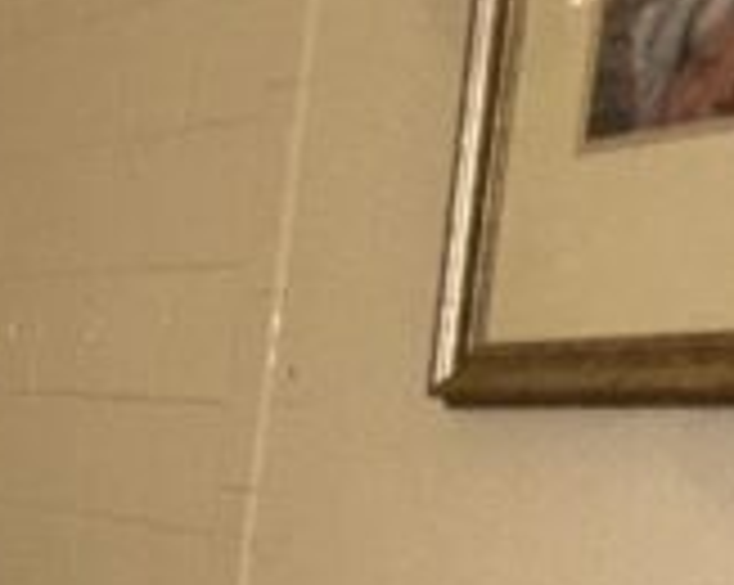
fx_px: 1866
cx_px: -500
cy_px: 1044
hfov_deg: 18.5
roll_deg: +1.1
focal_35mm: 86
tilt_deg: -22.4
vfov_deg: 15.4
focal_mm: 2.22
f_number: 2.2
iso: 100
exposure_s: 1/60
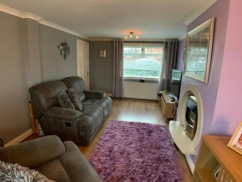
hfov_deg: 61.7
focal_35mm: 29
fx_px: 203
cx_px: 121
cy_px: 91
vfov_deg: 48.2
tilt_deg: -13.5
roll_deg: -1.1
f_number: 1.8
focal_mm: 3
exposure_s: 1/50
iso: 250
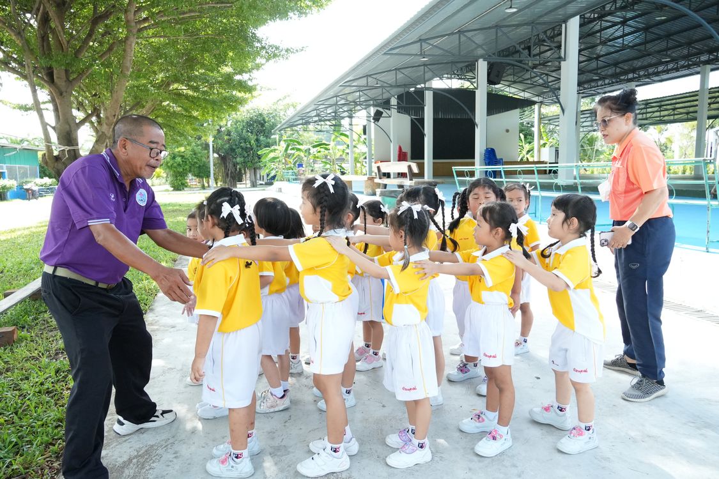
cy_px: 240
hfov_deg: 67.4
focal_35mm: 27
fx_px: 539
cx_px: 360
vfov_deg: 47.9
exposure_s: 1/2000
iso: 2500
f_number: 4
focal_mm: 18
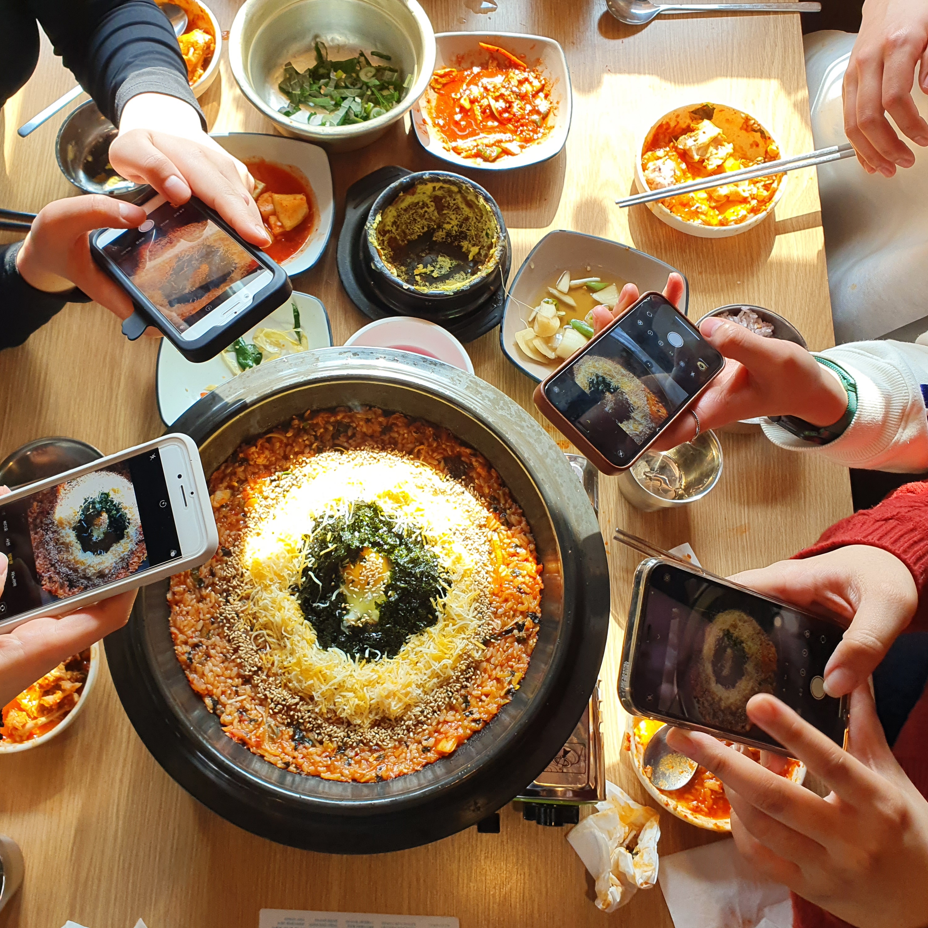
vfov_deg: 52.5
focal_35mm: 31
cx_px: 366
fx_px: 940
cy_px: 464
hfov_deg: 52.1
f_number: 2.4
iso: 50
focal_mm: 4.32
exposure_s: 1/141
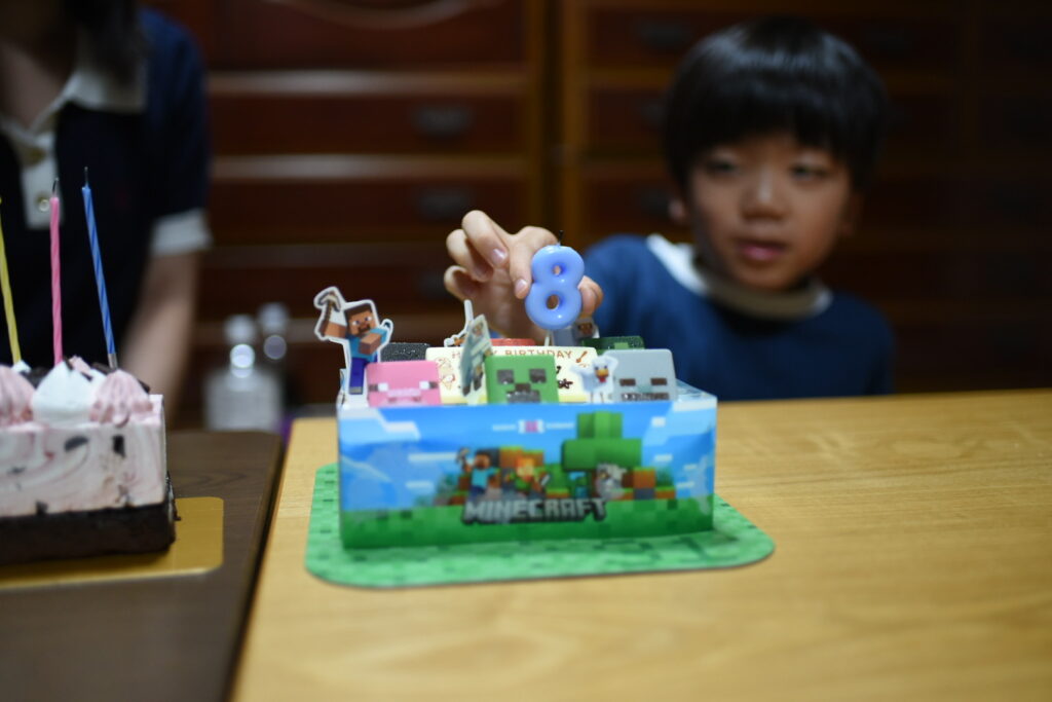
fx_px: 1023
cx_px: 526
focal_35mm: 35
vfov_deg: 37.9
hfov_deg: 54.4
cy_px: 351
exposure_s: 1/320
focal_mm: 35
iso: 1250
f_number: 1.8
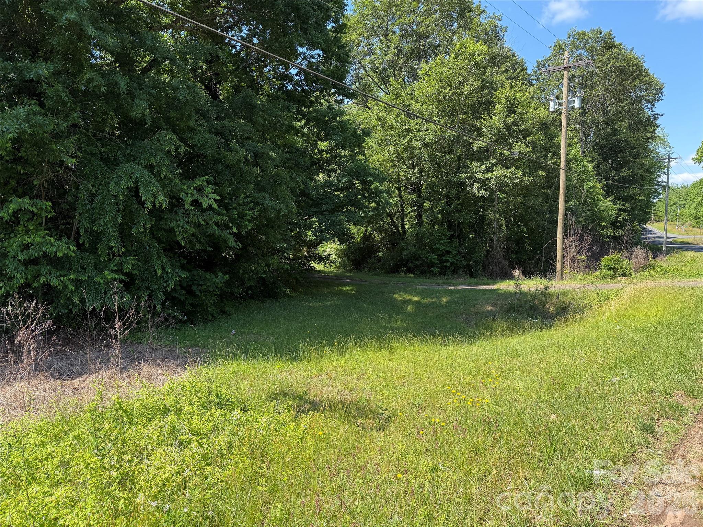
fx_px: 487
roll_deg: -0.2
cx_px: 352
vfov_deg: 56.8
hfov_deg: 71.6
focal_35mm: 24
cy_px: 264
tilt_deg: -5.4
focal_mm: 6.76
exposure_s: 1/1337
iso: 80
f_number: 1.78
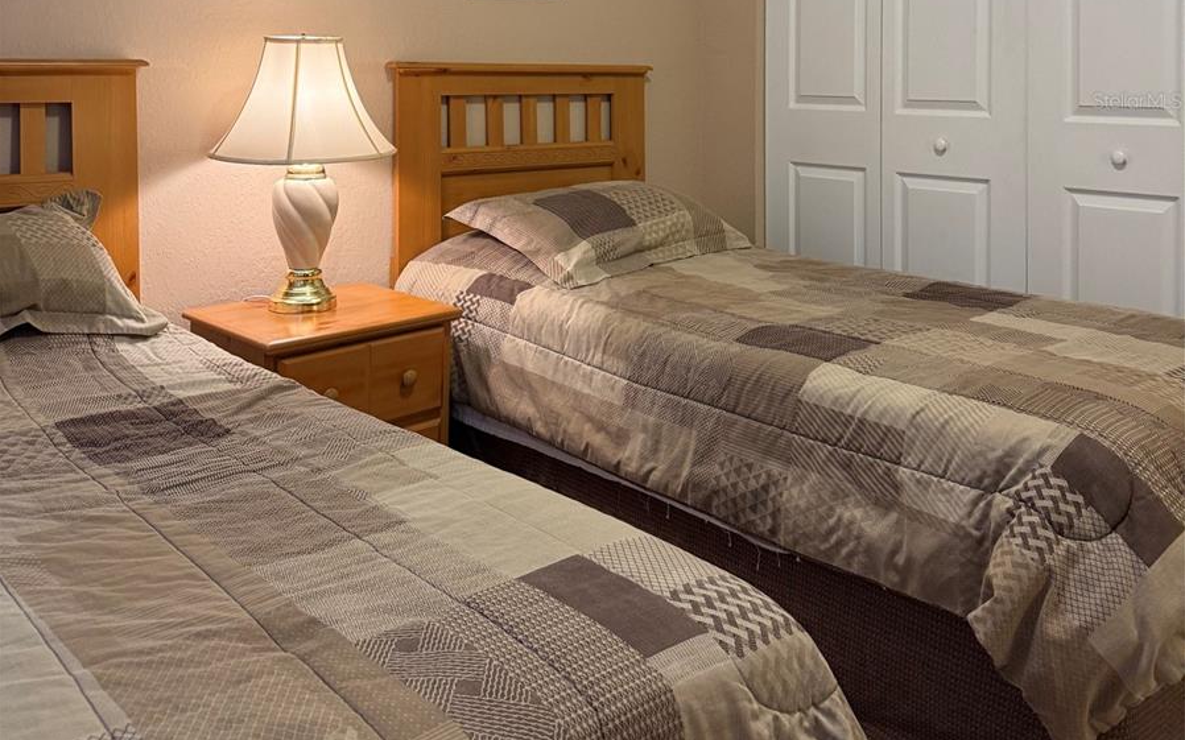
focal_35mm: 34
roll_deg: +1.0
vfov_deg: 35.5
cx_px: 592
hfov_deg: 56.7
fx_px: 1098
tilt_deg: +1.2
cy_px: 100
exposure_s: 1/60
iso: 320
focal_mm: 6.76
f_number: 1.78
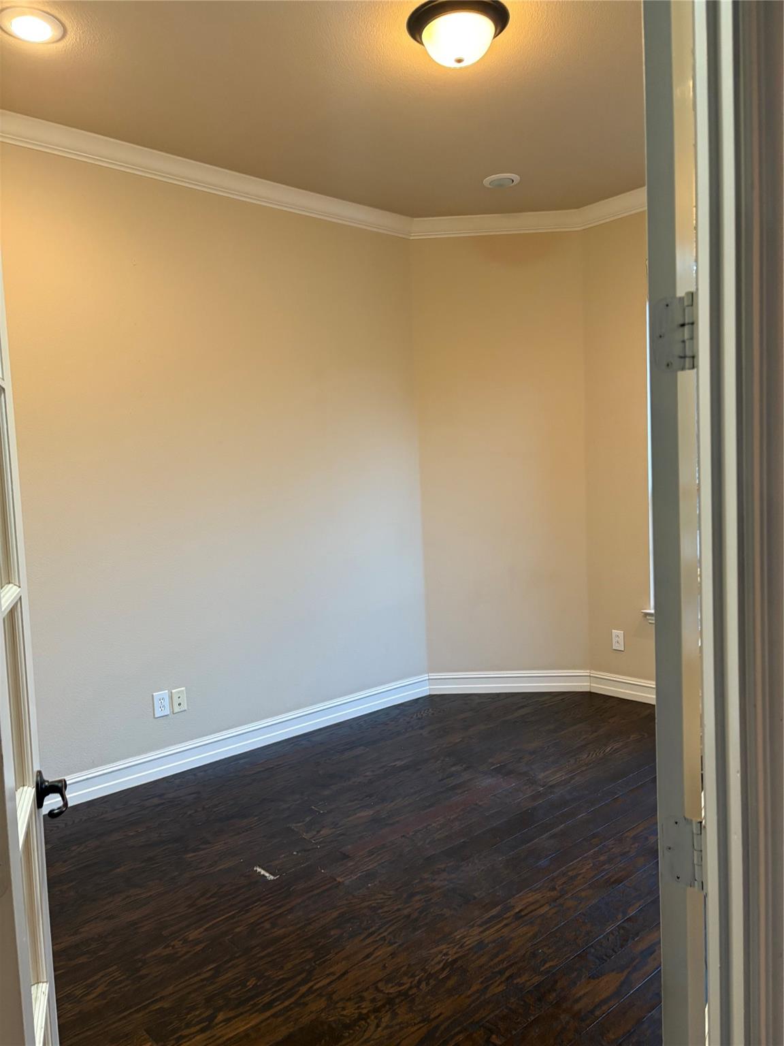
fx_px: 785
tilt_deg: -4.3
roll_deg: +2.8
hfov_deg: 53.1
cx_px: 392
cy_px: 523
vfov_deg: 67.3
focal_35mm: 26
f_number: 1.6
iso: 200
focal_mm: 5.96
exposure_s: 1/60
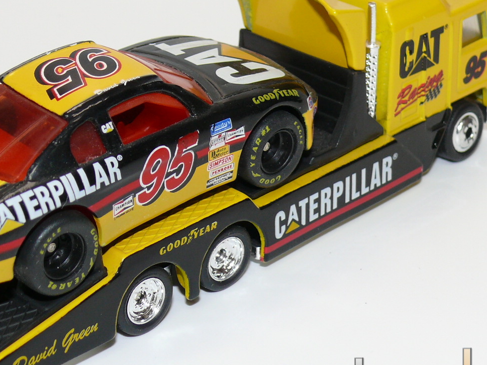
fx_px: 1449
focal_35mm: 103
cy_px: 125
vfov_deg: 14.3
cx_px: 193
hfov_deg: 19.1
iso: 100
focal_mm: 10.3
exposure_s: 1/30
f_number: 4
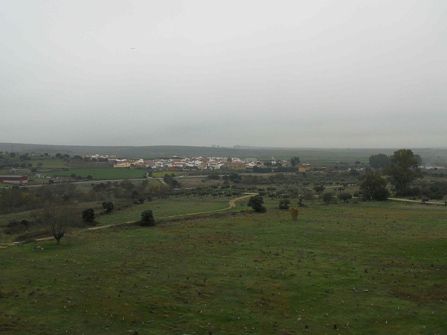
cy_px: 168
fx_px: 529
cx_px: 224
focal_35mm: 41
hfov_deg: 45.8
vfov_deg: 35.1
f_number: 2.2
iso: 50
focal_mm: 3.95
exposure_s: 1/172
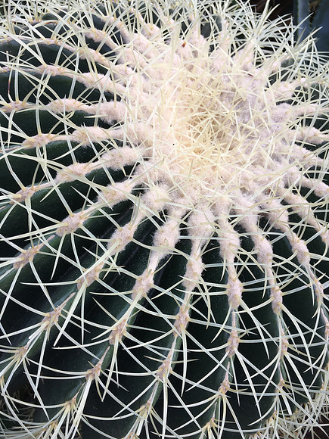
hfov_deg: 48.2
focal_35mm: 29
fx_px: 367
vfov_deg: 61.7
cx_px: 164
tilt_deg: -68.3
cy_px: 220
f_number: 2.2
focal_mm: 4.15
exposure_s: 1/120
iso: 25
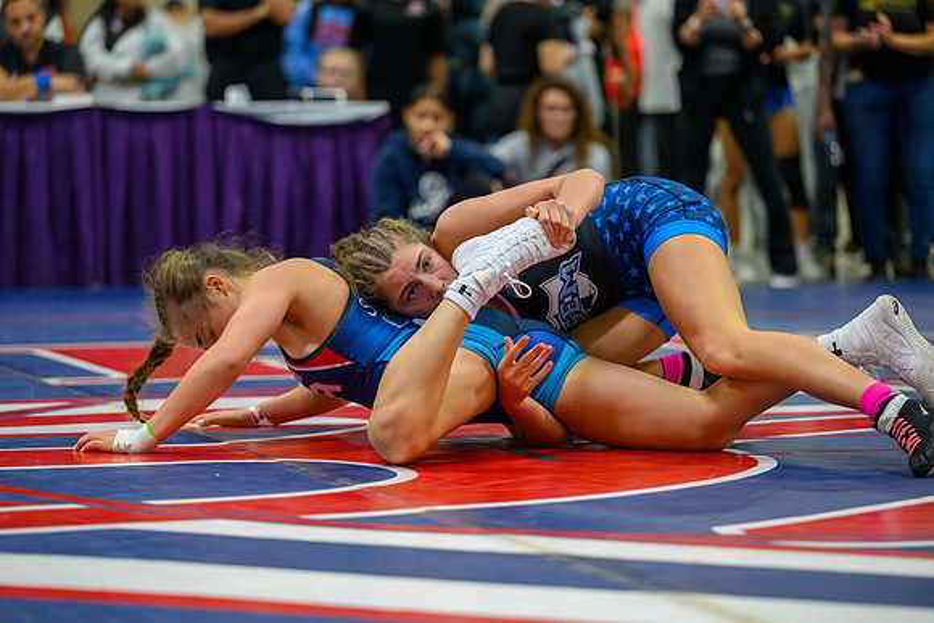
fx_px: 3114
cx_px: 467
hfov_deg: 17.1
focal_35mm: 120
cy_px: 312
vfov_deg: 11.4
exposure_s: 1/800
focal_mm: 120
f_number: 2.8
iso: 10000
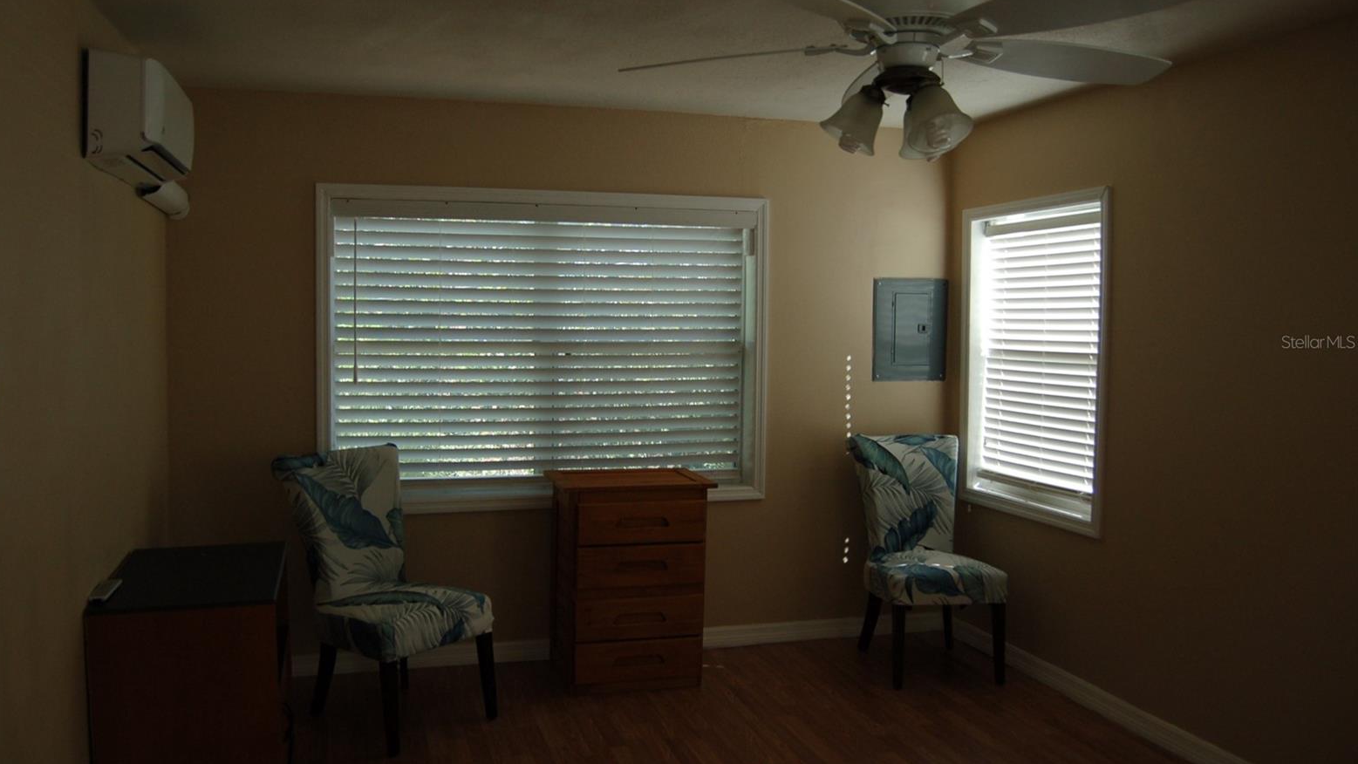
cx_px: 661
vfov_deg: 40.1
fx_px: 1044
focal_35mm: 29
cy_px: 342
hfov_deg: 66.1
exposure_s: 1/500
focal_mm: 18
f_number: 3.5
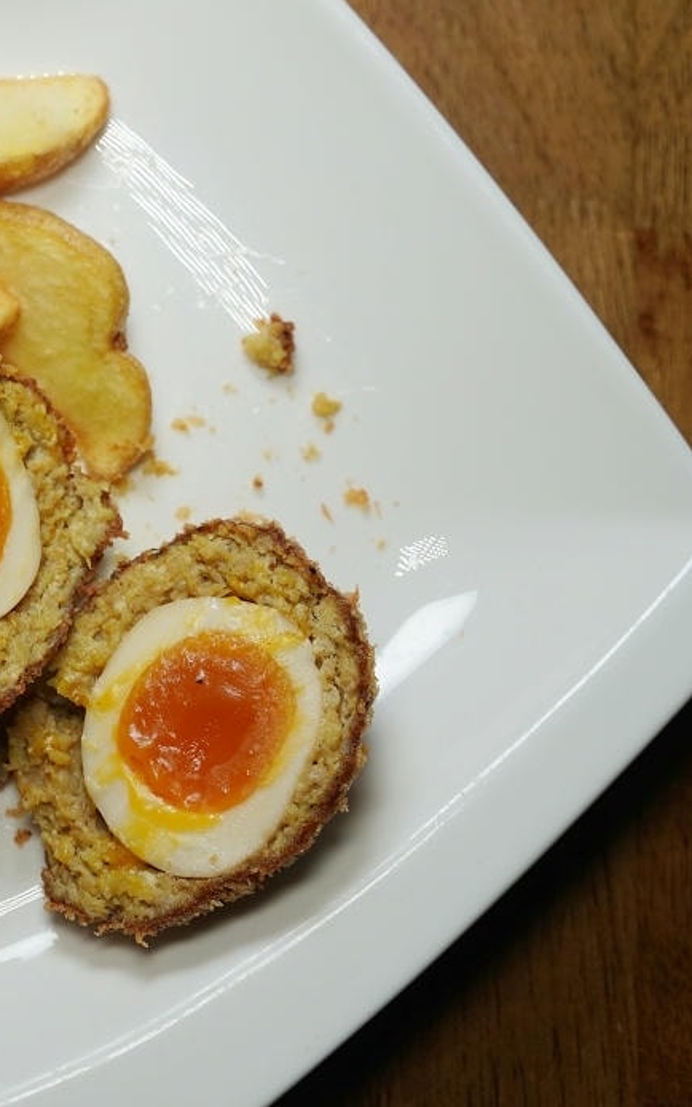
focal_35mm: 67
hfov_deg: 18.4
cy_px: 520
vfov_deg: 30.6
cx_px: -136
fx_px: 2021
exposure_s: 1/80
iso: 100
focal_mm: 38
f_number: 4.5
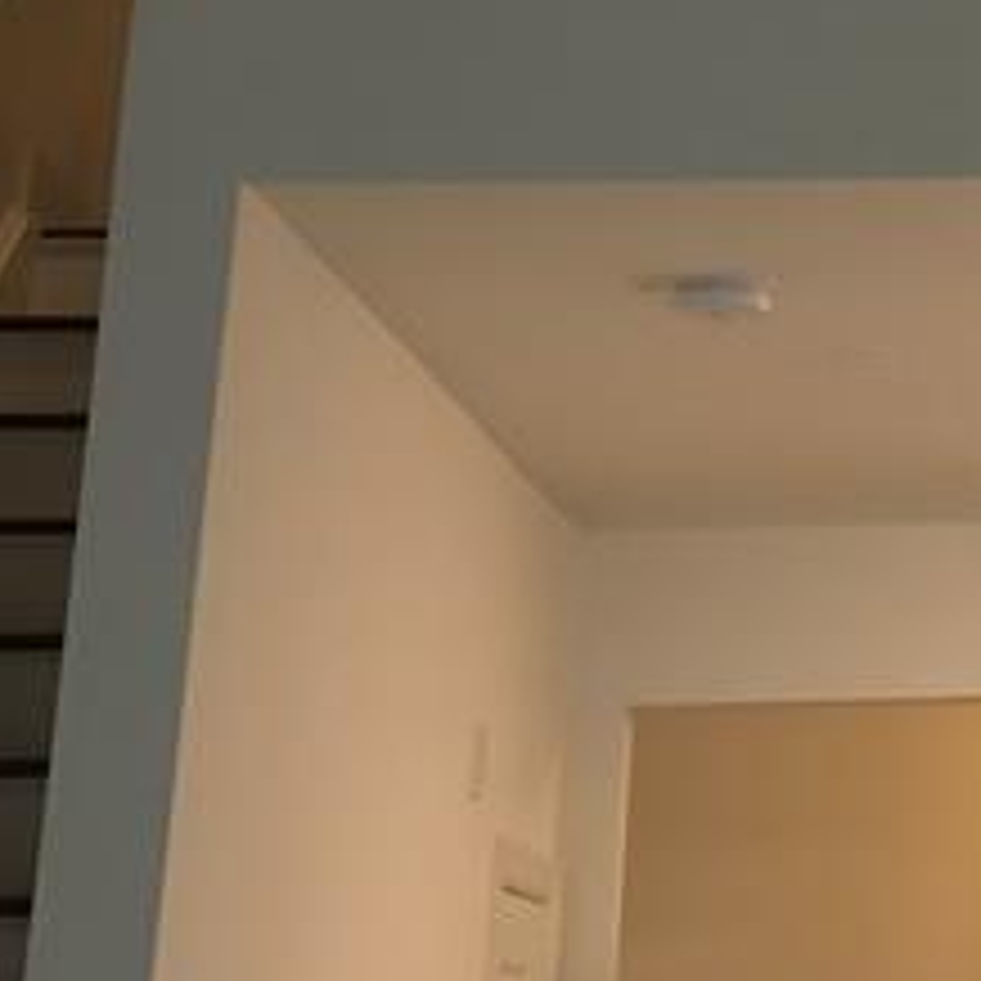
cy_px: -482
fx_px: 3719
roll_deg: +2.9
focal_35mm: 116
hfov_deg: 13.7
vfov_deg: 14.1
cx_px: 1647
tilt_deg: +21.8
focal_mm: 3.99
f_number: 1.8
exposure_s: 1/30
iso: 40
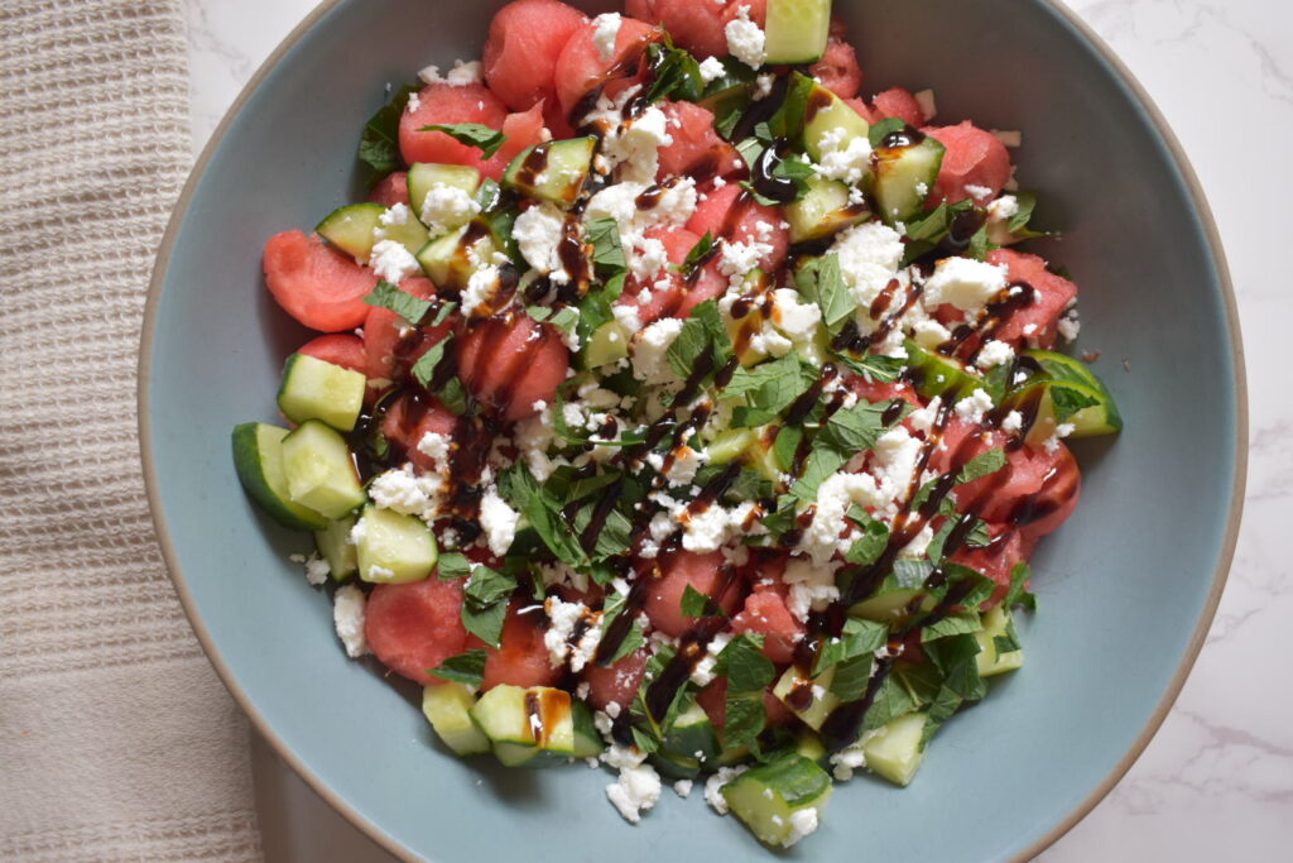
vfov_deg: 36.9
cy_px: 432
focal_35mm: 36
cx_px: 646
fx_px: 1293
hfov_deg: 53.1
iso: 400
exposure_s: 1/40
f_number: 4.5
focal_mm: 24
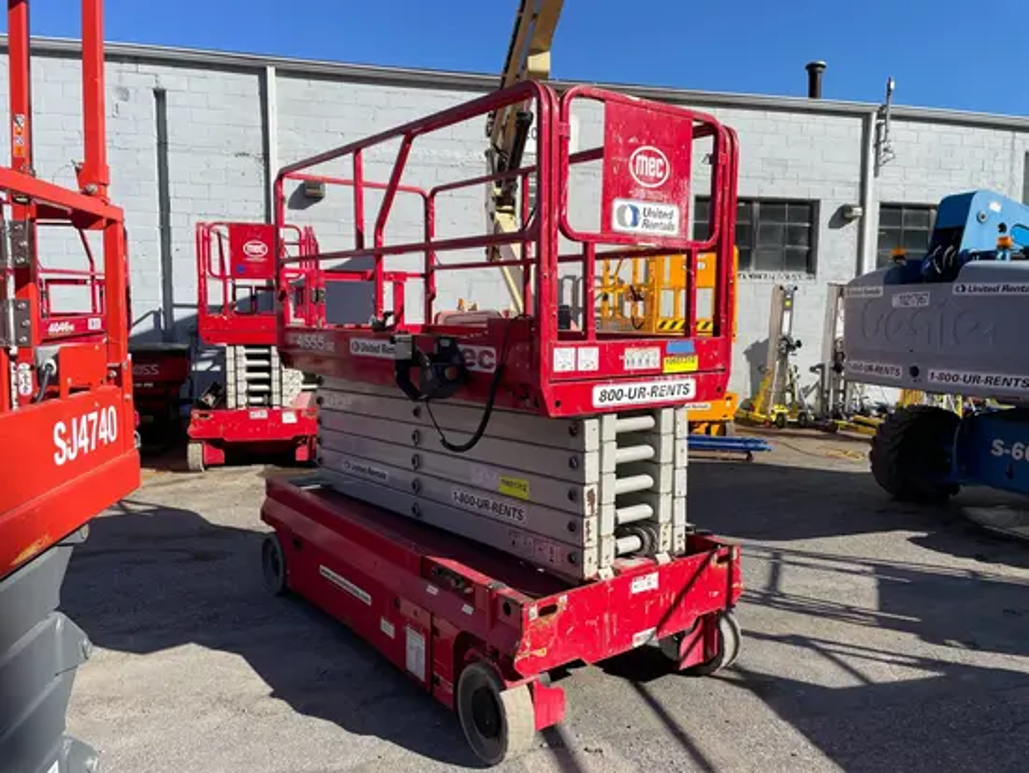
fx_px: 773
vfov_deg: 53.1
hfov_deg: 67.3
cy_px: 386
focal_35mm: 26
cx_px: 514
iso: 50
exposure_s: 1/5051
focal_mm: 4.2
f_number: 1.6
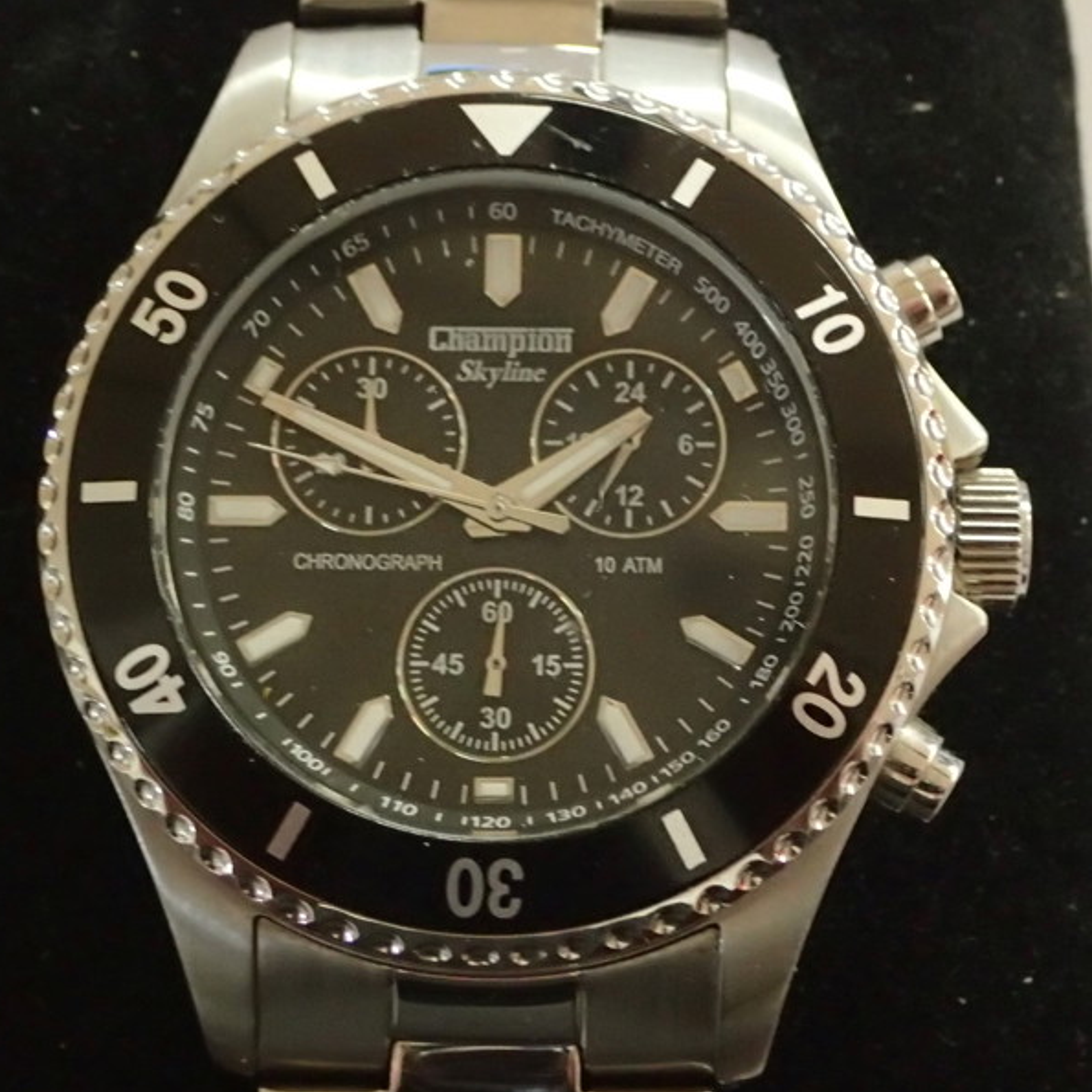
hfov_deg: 18.3
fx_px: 3391
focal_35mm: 95
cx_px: 593
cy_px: 549
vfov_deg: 18.3
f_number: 4.4
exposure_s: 1/15
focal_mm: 14.41
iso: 2000
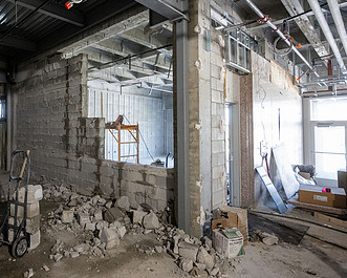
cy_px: 125
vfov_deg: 60.8
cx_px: 90
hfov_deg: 68.3
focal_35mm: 23
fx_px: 236
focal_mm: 14
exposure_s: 1/100
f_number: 4
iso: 4000
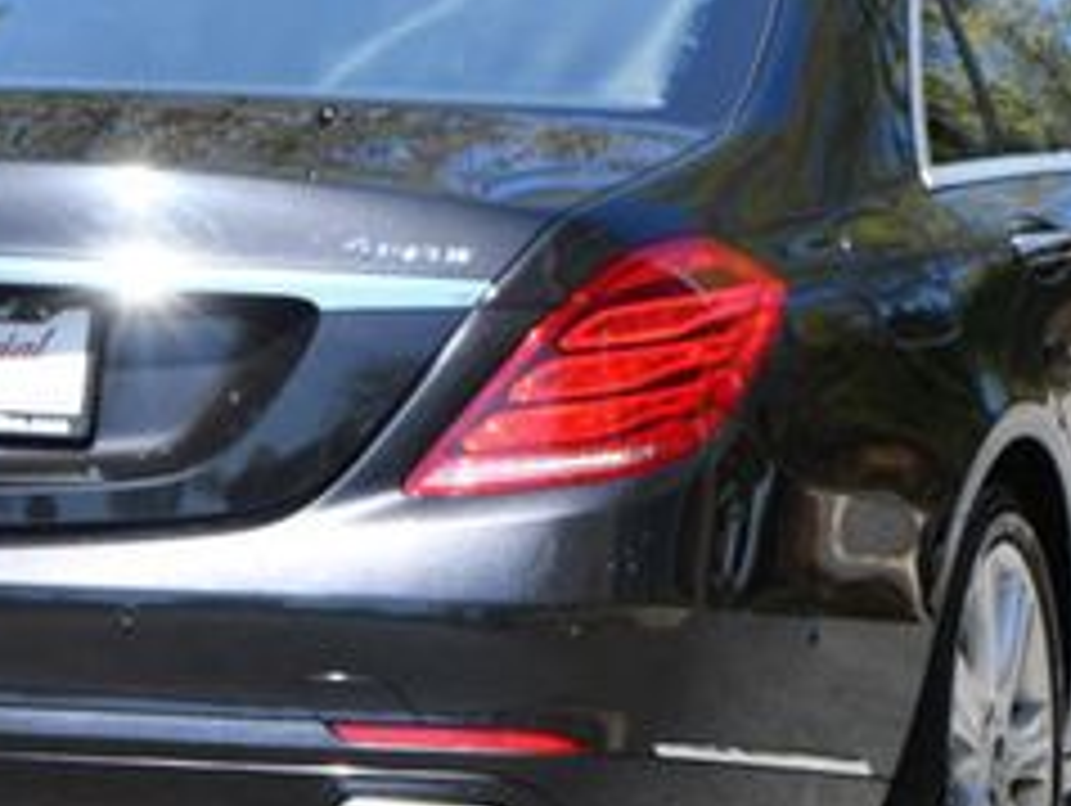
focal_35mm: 271
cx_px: 392
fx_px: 8393
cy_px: 230
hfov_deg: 7.3
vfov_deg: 5.5
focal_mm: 70
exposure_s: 1/250
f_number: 8
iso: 200
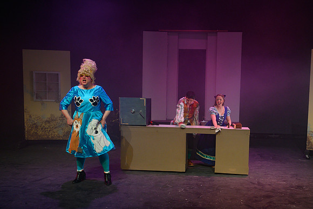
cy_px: 130
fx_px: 341
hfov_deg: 48.9
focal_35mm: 39
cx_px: 195
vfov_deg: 33.9
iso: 800
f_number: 6.3
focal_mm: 30.5
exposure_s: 1/60
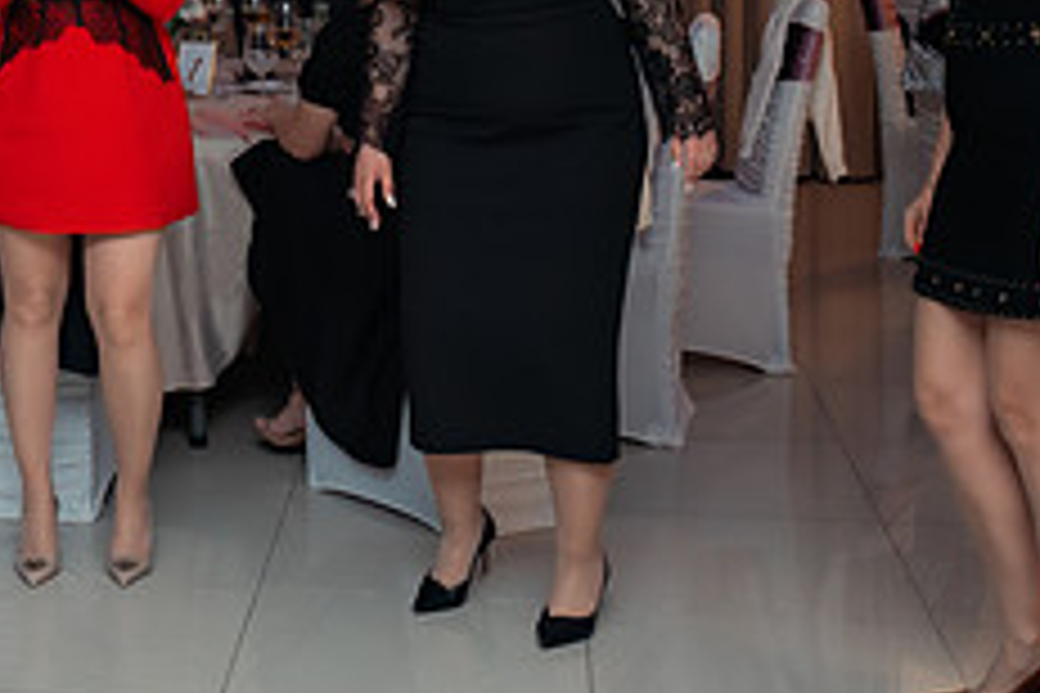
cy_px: 38
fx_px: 2340
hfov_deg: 24.0
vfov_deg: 16.6
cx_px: 10
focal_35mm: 81
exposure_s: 1/200
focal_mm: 30
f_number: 2.8
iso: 1600
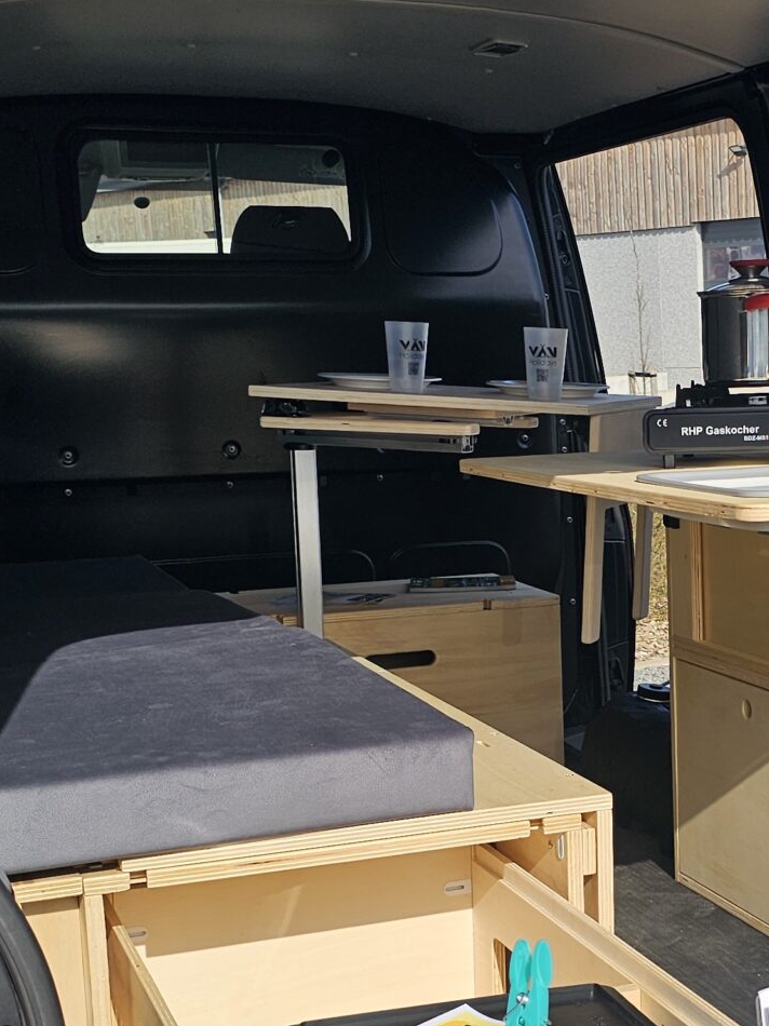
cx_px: 688
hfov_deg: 23.1
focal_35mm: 62
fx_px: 1837
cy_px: 626
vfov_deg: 31.1
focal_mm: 6.3
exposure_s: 1/929
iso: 10
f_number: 1.7
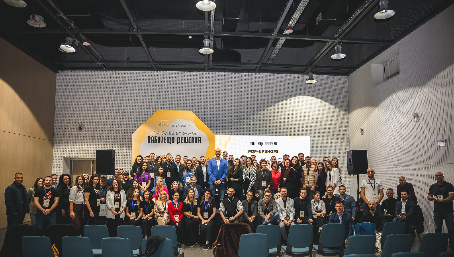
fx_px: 303
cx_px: 227
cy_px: 151
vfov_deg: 45.8
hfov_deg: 73.7
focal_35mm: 25
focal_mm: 24
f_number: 2.8
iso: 1600
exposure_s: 1/200
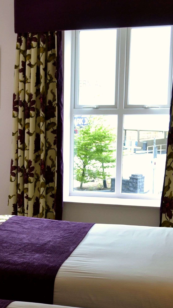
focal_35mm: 66
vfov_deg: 31.3
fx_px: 538
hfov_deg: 17.8
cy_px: 234
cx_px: 2
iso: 400
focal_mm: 18
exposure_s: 1/80
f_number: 4.5
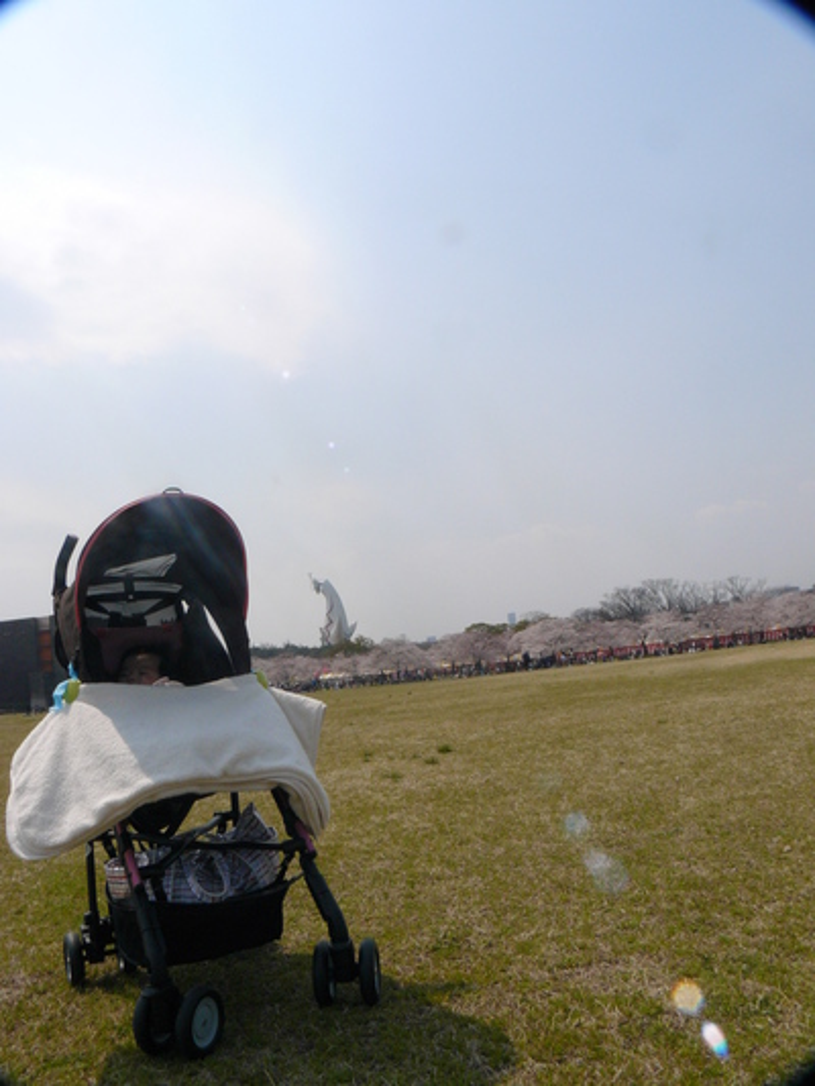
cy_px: 543
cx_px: 408
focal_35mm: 36
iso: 100
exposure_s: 1/400
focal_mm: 6
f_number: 8
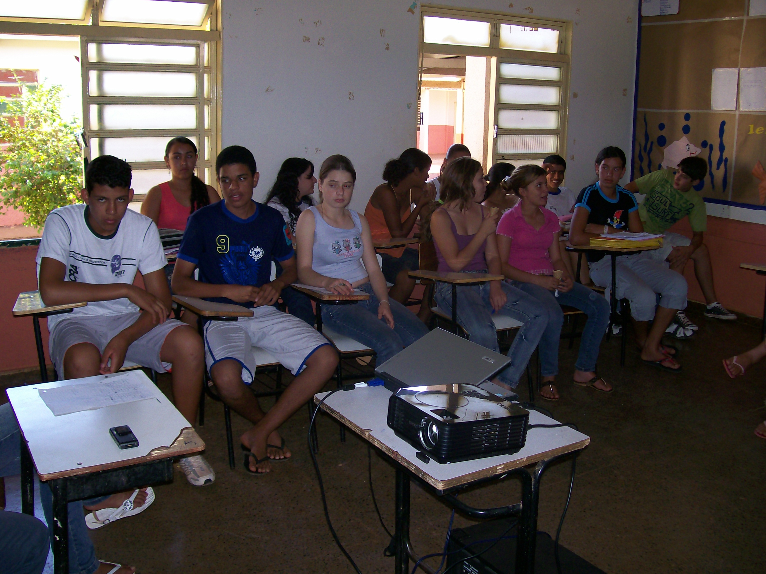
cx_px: 383
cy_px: 287
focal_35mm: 36
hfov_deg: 51.4
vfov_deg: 39.7
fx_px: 797
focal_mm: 6
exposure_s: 1/64
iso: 80
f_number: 2.7
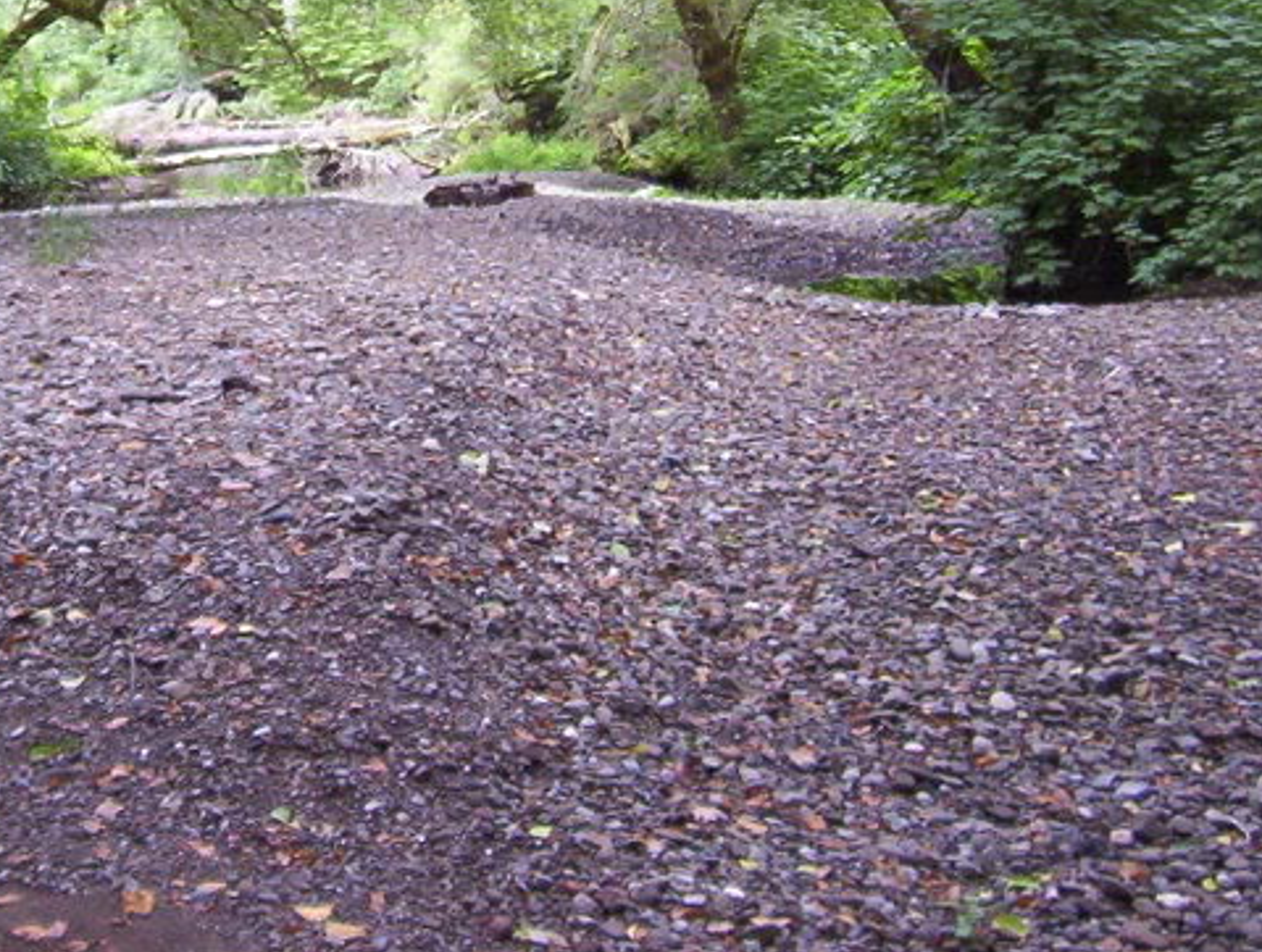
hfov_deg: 31.2
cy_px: 171
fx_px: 2192
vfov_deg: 24.1
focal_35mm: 60
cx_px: 218
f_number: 2.76
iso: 200
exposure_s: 1/36.2
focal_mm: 5.54
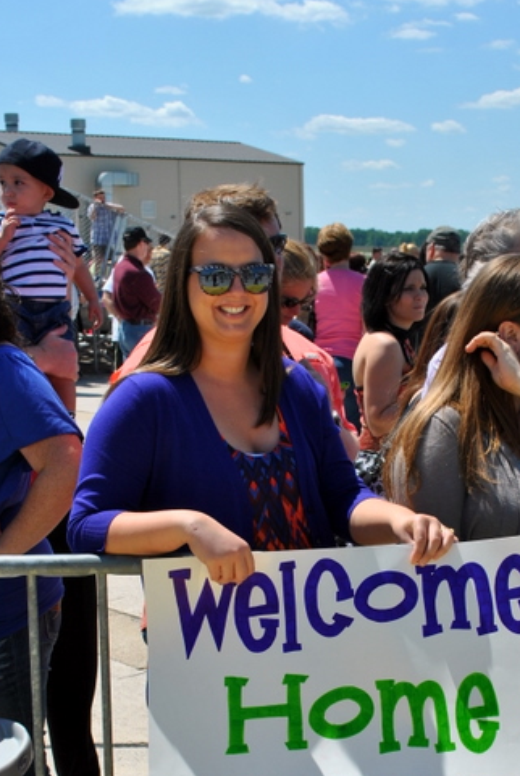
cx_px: 331
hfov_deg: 19.5
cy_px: 605
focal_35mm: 70
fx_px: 1510
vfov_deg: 28.3
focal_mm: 28
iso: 100
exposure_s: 1/320
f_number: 9
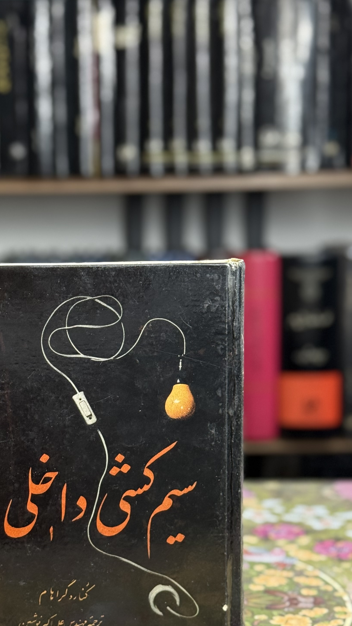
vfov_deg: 28.9
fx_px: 1211
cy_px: 354
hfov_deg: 16.5
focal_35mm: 73
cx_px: 98
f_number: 1.78
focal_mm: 6.76
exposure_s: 1/100
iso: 250
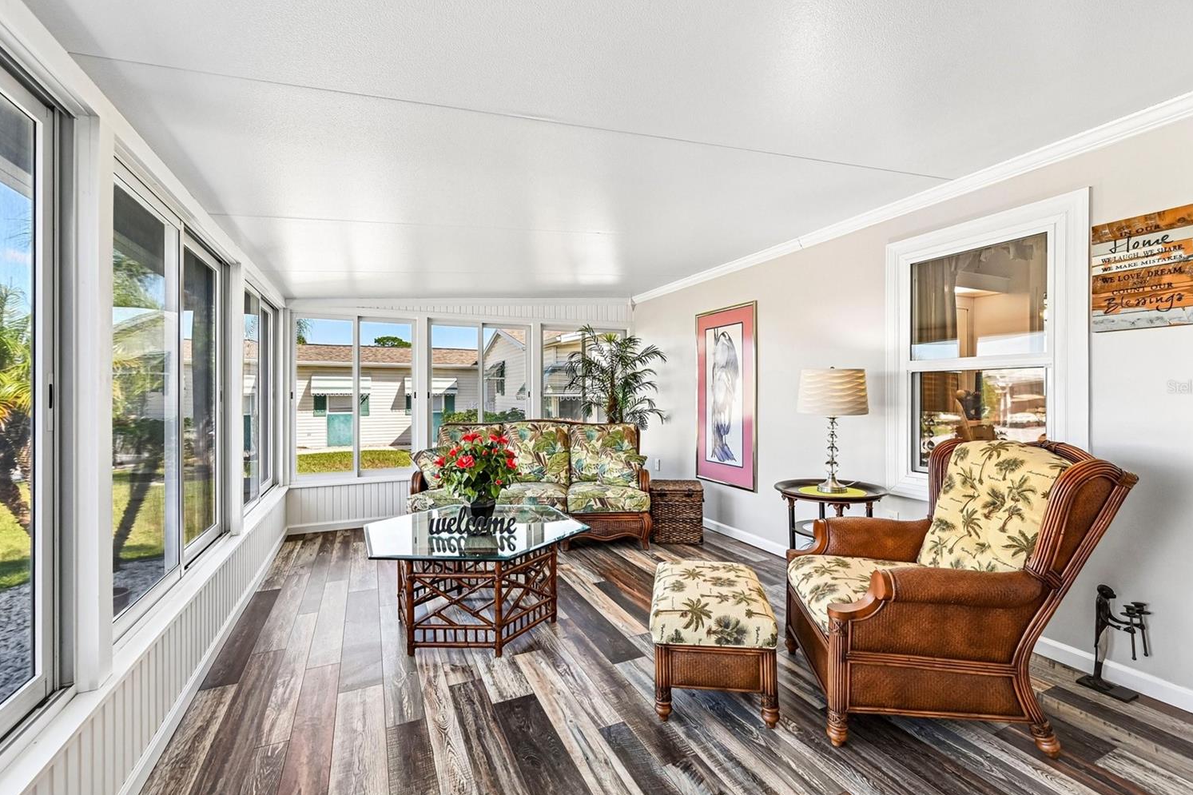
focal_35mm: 15
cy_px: 387
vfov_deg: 77.3
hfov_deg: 100.4
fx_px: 497
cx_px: 599
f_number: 8
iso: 400
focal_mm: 14
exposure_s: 1/40
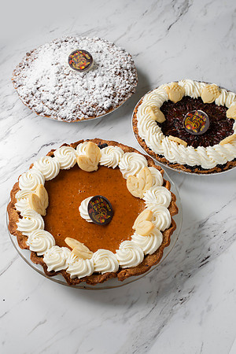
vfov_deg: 39.6
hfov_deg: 27.0
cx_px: 118
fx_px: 492
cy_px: 177
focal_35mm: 50
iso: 250
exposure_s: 1/100
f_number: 8
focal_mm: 50
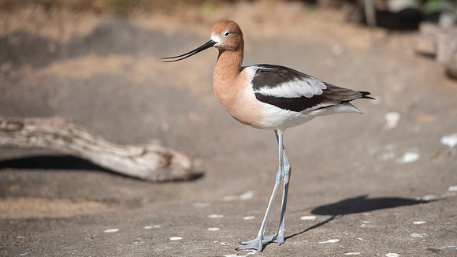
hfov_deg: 9.4
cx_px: 264
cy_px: 106
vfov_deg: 5.3
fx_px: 2782
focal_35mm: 230
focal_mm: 190
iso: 100
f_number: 2.8
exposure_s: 1/1250
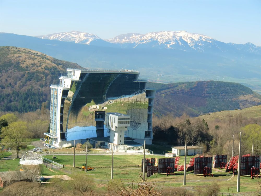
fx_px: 573
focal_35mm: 76
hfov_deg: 25.7
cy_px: 98
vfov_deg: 19.4
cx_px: 130
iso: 64
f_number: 4.6
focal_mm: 13.6
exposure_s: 1/400
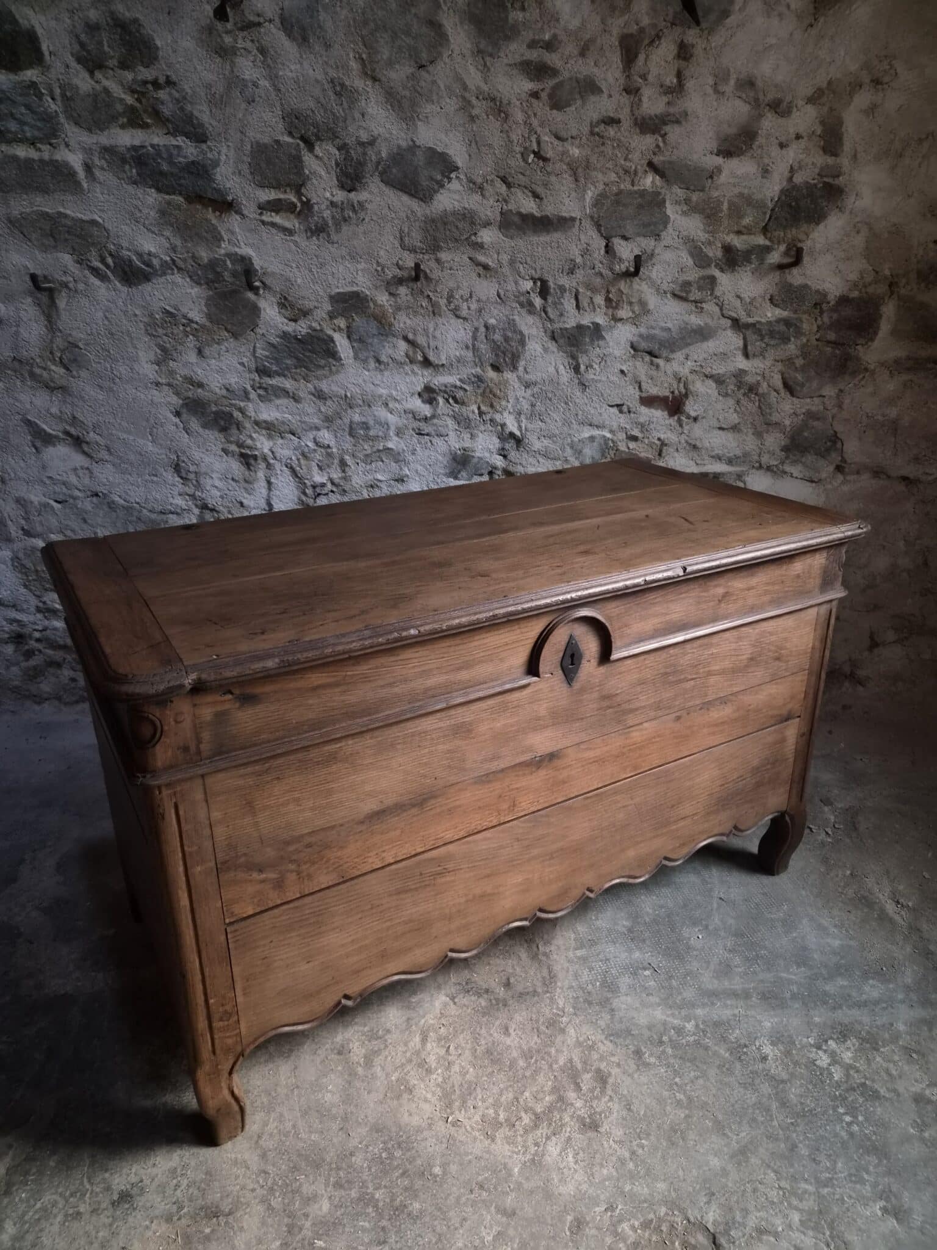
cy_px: 625
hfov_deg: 58.9
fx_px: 830
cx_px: 468
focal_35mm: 23
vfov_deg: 73.9
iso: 1600
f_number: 1.8
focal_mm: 5.4
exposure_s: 1/33
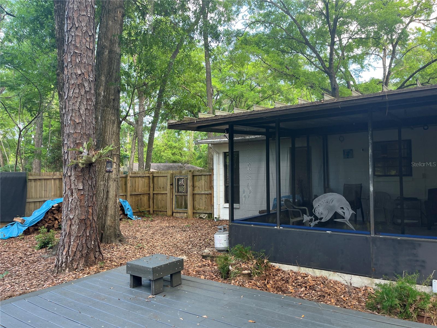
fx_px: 328
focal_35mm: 26
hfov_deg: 67.3
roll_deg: +1.5
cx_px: 218
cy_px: 164
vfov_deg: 53.1
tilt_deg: +1.8
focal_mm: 5.1
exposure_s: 1/122
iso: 64
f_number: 1.6
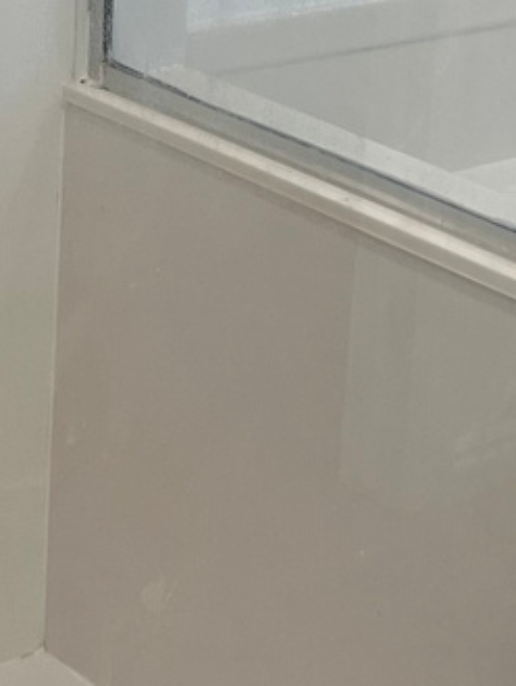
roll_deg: -4.6
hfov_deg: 12.0
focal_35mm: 121
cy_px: -15
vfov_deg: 15.9
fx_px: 2402
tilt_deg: -10.4
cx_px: 649
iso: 50
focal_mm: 5.7
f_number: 1.5
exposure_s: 1/120
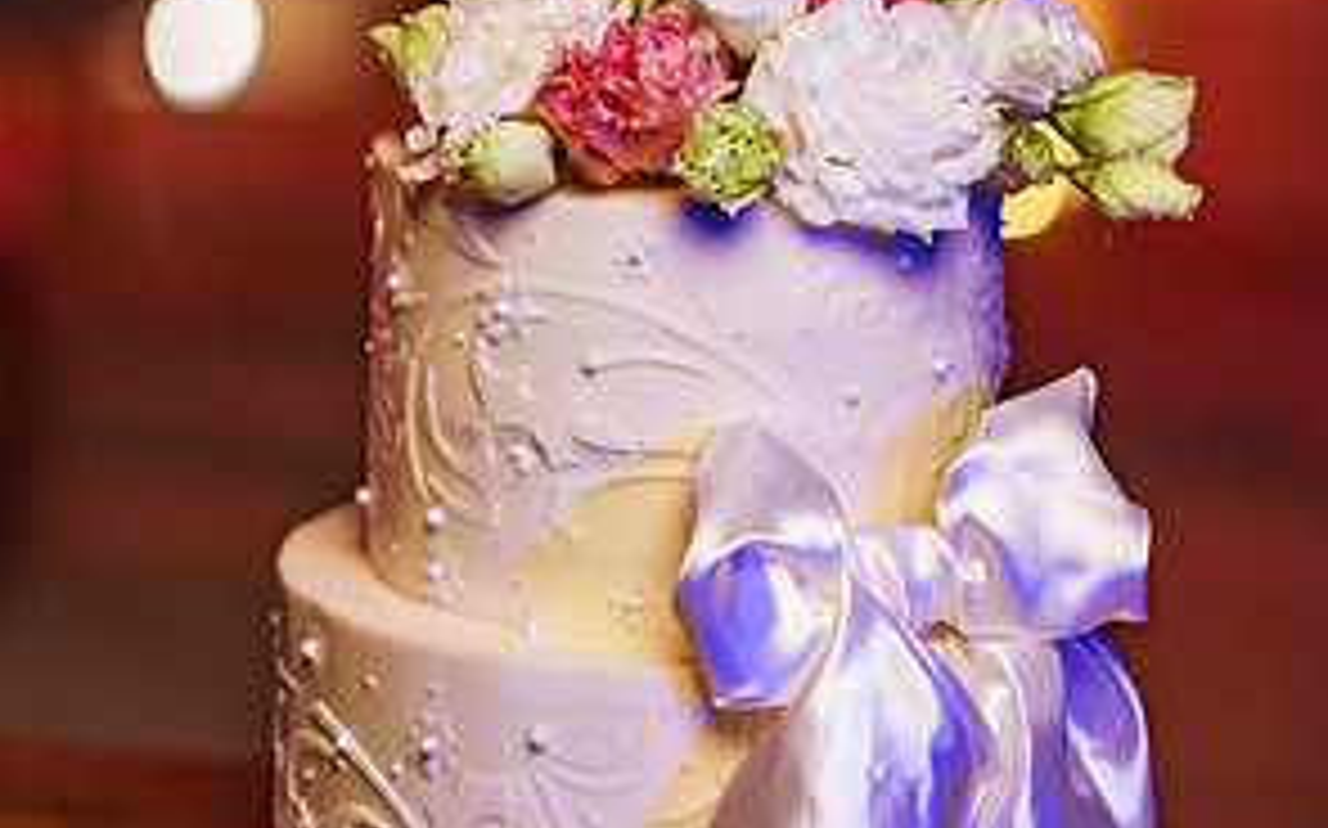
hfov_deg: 15.8
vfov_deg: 9.9
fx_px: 4775
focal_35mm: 132
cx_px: 669
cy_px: 297
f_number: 1.8
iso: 1250
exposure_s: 1/160
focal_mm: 85
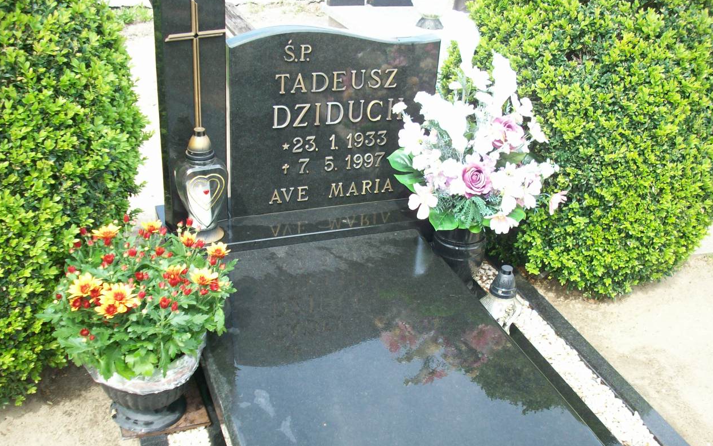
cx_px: 361
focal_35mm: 40
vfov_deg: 32.0
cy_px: 231
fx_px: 777
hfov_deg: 49.3
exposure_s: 1/204
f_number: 2.8
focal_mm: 6.2
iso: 80
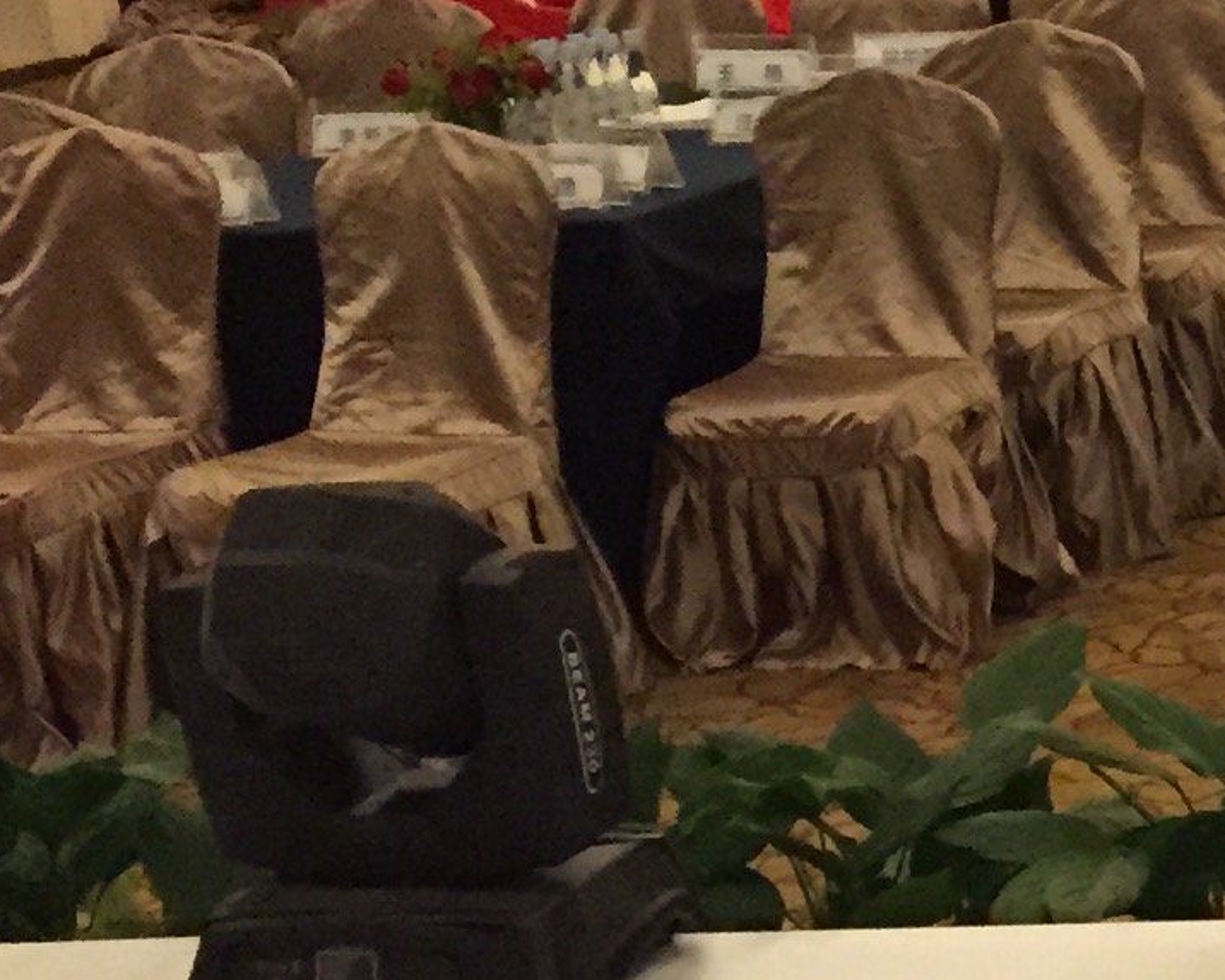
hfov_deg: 12.4
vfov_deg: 12.0
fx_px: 4678
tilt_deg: -13.2
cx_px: 2743
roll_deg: +1.0
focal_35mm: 129
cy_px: 616
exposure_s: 1/25
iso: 250
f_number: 2.2
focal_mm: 4.15
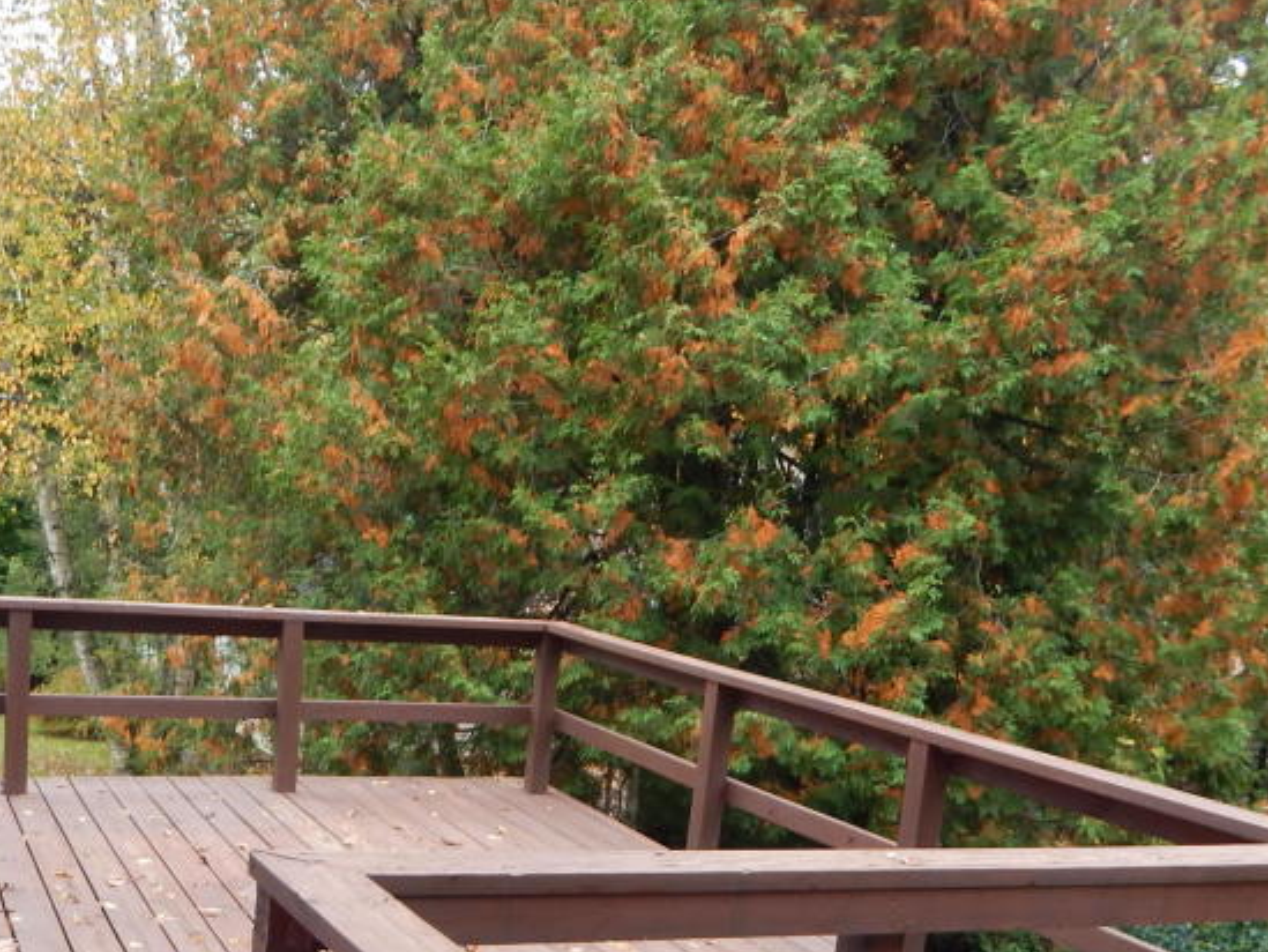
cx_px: 462
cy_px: 788
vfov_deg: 33.9
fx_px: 1502
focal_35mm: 41
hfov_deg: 45.3
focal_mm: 4
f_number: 3
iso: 125
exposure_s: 1/50
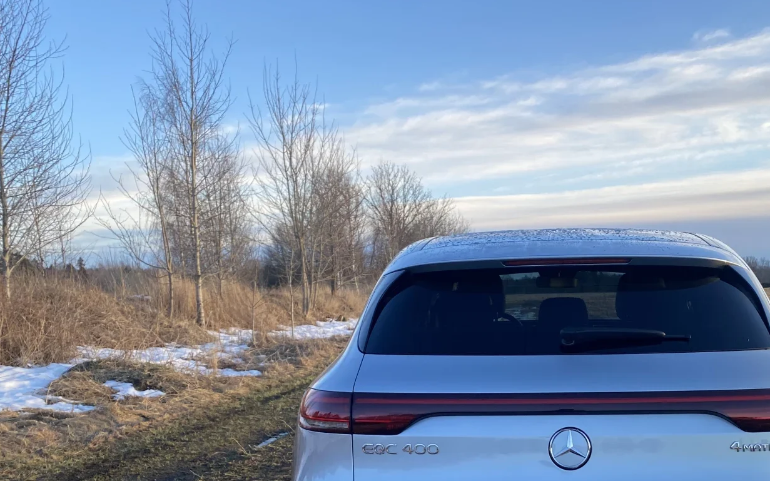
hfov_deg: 45.3
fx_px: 902
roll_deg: +1.3
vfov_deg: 29.0
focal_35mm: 43
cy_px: 402
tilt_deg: -6.6
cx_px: 532
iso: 32
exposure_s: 1/536
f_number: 1.8
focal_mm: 4.25
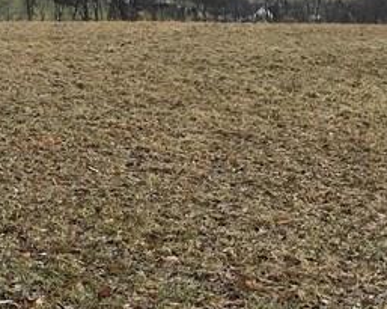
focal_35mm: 109
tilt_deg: -1.6
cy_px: 32
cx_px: -35
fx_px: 1247
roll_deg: -1.0
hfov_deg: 17.1
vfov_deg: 14.0
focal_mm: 3.99
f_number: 1.8
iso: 20
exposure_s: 1/630
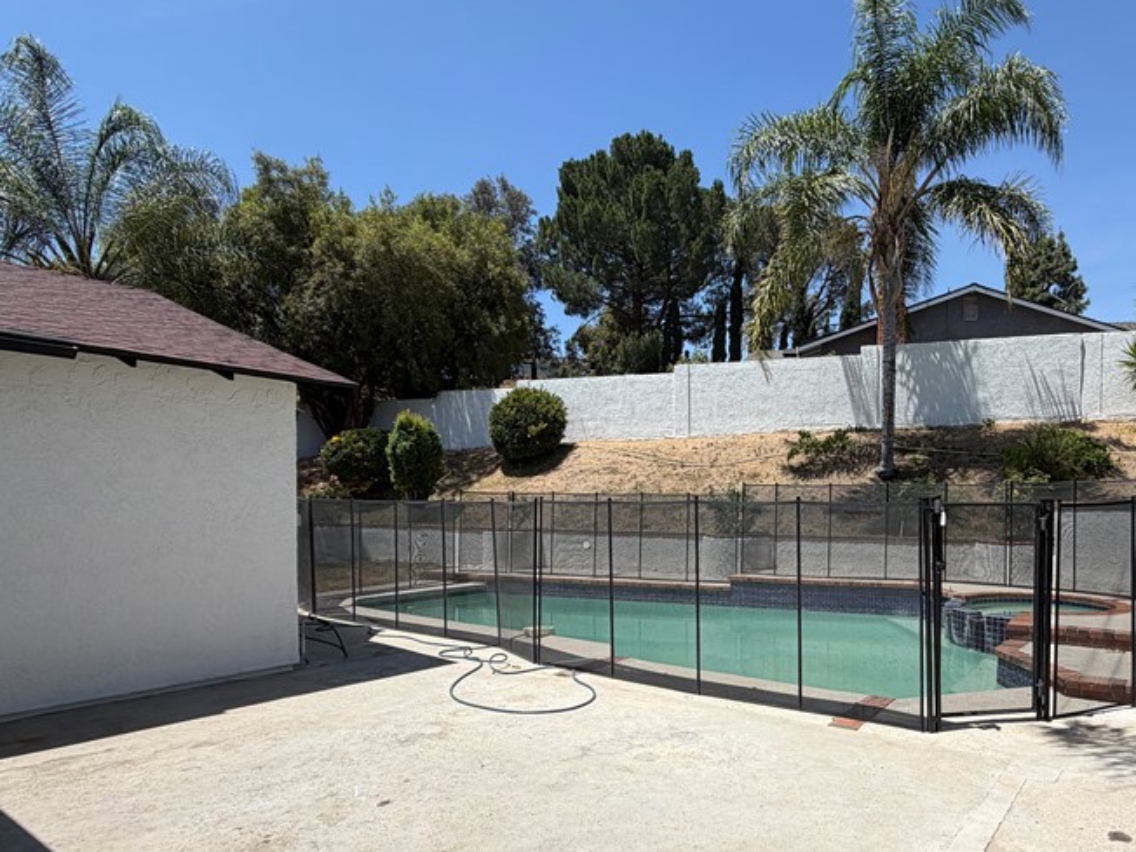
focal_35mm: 22
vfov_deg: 60.5
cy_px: 517
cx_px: 746
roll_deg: +0.9
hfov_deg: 74.3
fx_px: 722
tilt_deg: -0.7
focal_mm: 2.22
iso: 20
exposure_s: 1/1145
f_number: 2.2
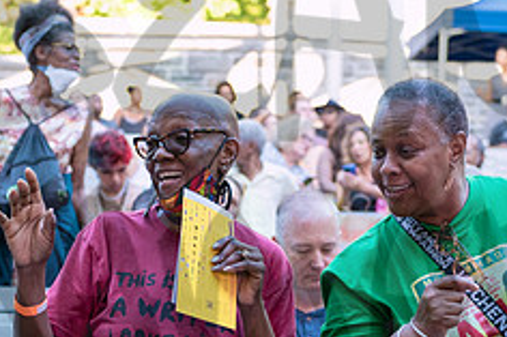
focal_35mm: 128
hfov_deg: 16.0
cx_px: 142
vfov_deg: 10.7
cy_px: 289
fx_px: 1801
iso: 800
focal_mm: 52
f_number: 3.2
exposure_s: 1/320
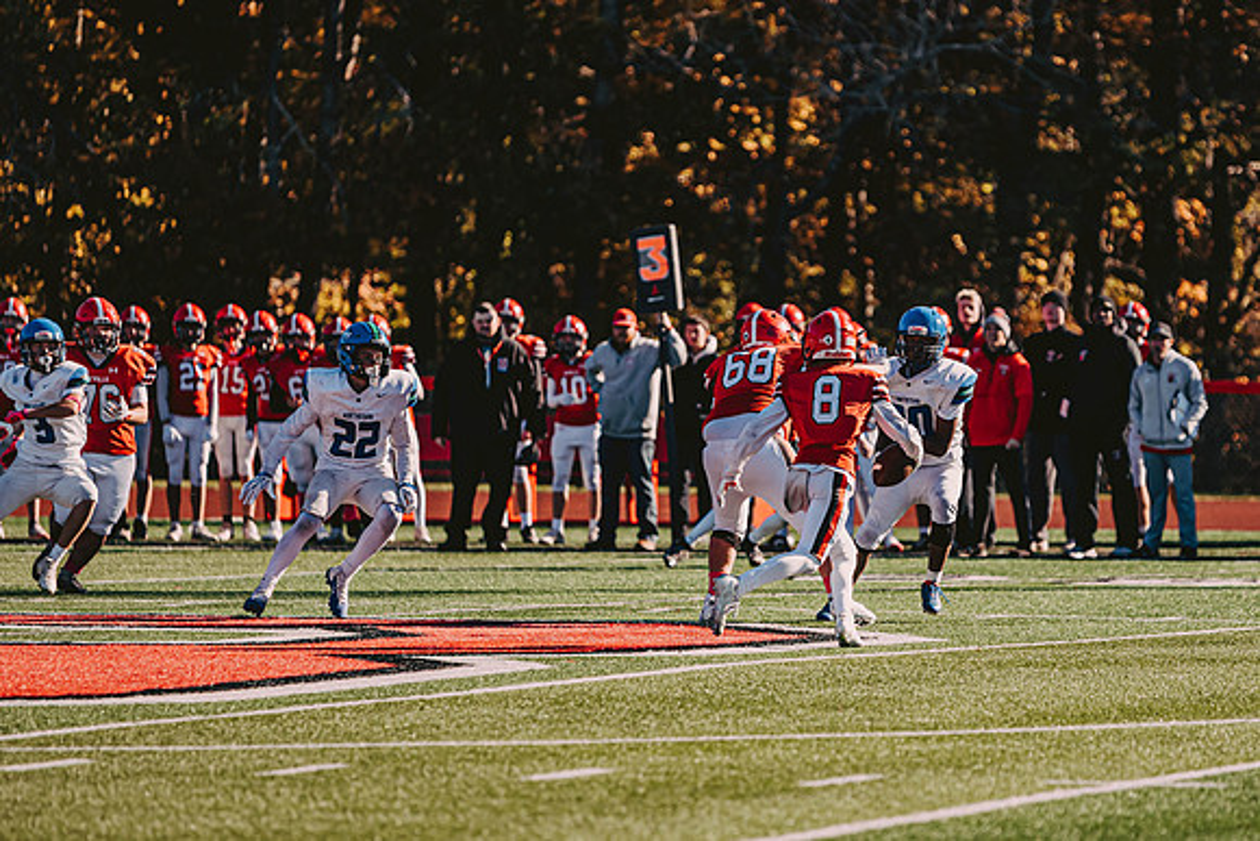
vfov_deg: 5.4
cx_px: 794
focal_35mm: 255
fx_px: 8931
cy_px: 424
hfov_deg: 8.1
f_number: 3.2
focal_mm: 200
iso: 250
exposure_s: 1/2000
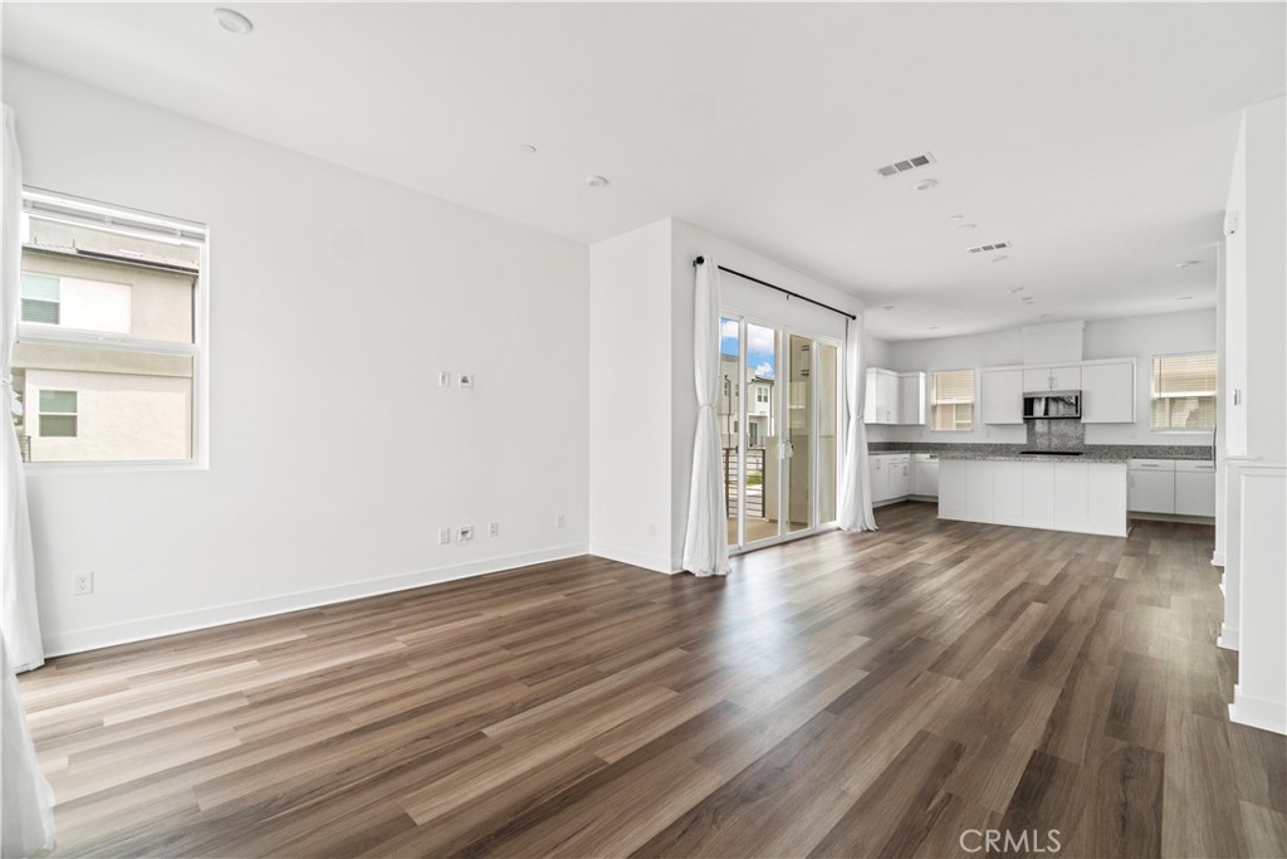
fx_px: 536
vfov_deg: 77.3
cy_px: 430
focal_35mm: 15
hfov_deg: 100.4
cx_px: 644
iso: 800
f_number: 5.6
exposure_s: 1/100
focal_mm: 10
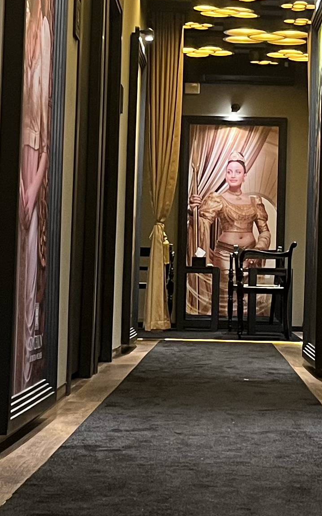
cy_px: 188
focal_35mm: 97
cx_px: 233
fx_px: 1362
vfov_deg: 21.4
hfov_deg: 13.4
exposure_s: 1/50
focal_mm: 5.1
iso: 250
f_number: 1.6
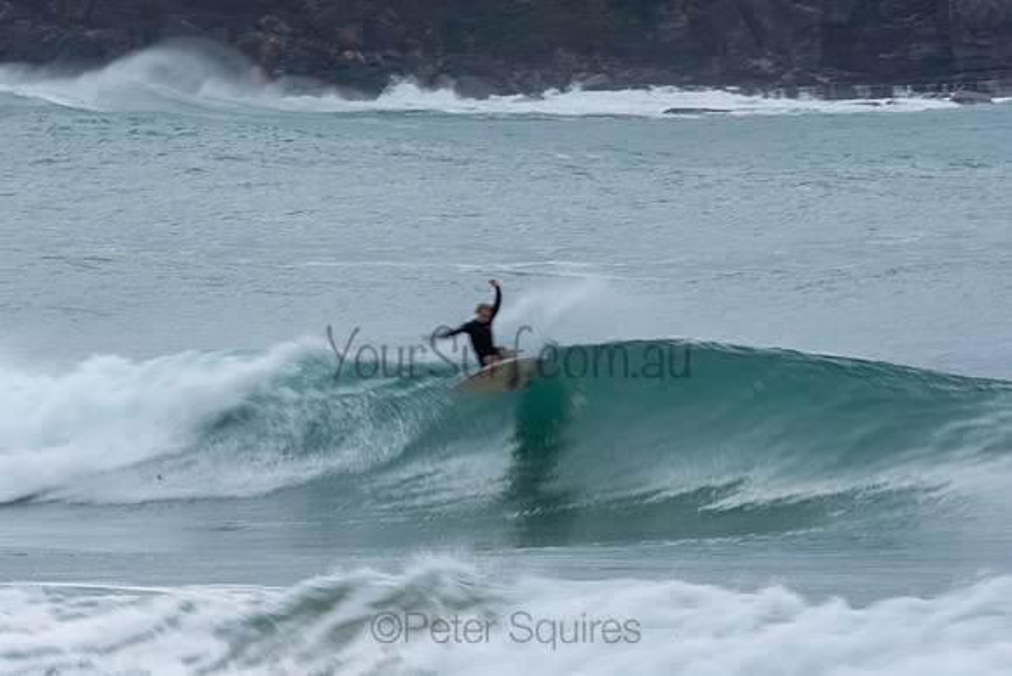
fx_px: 21087
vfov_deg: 1.8
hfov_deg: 2.7
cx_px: 506
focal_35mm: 750
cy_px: 338
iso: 100
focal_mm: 500
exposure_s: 1/25
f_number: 25
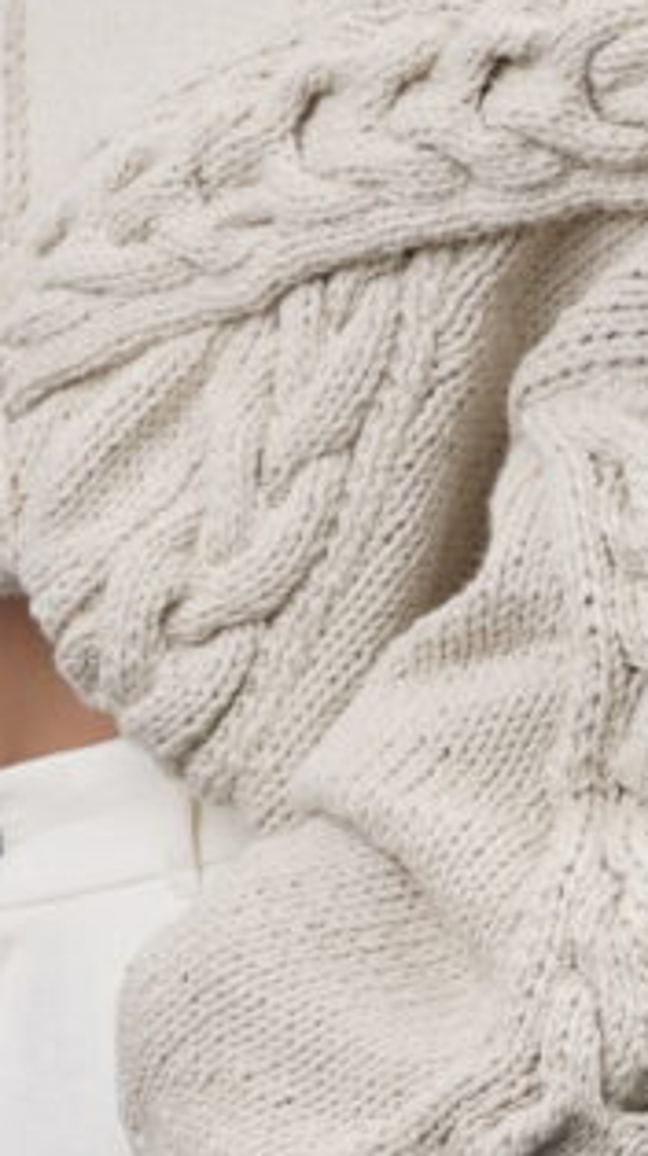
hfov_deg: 4.6
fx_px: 8147
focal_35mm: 266
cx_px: 320
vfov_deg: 8.1
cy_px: 576
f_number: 8
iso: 125
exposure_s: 1/125
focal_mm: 46
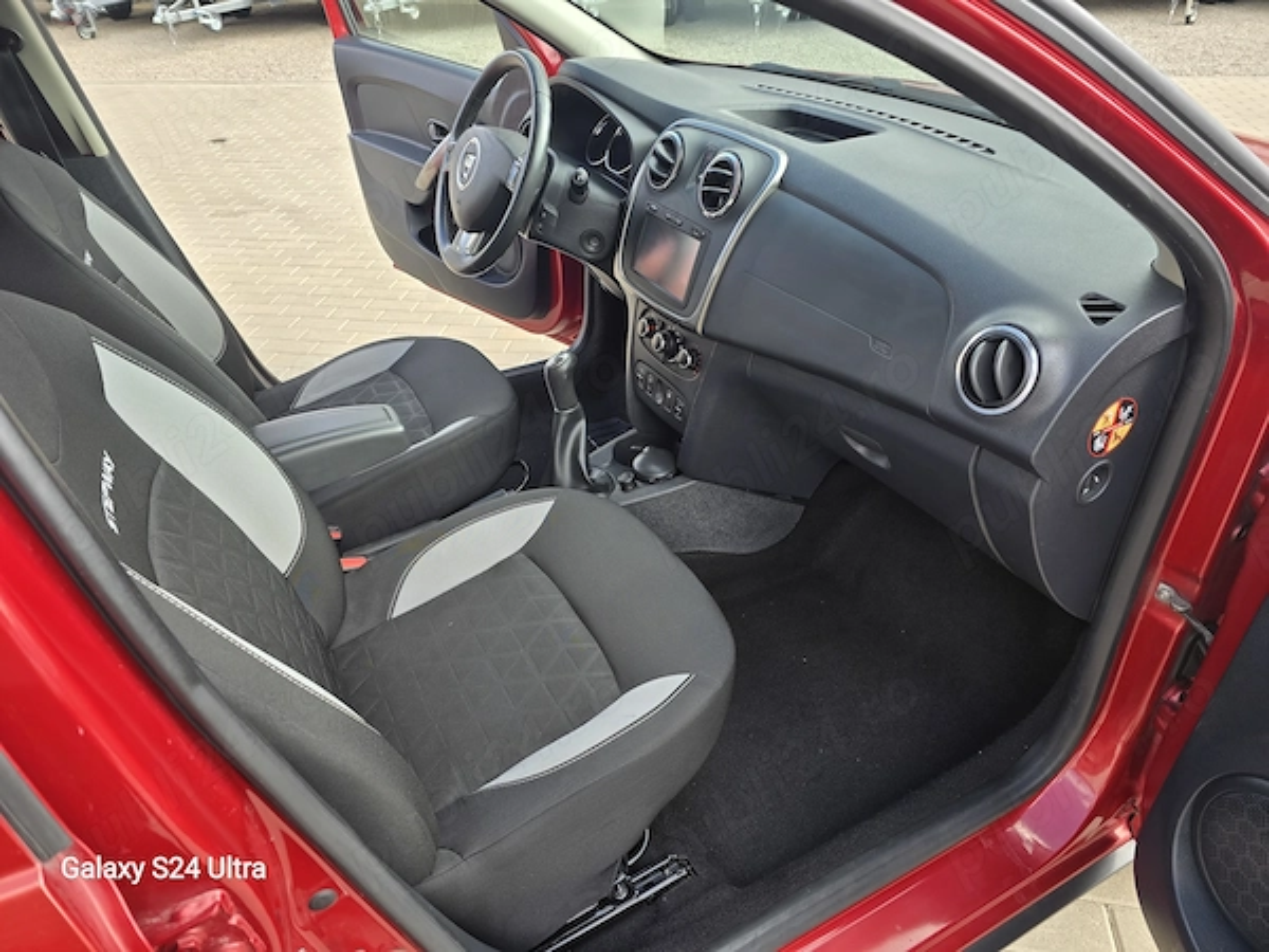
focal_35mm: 23
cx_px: 634
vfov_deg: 58.9
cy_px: 476
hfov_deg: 73.9
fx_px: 843
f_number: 1.7
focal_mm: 6.3
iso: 32
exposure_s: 1/180
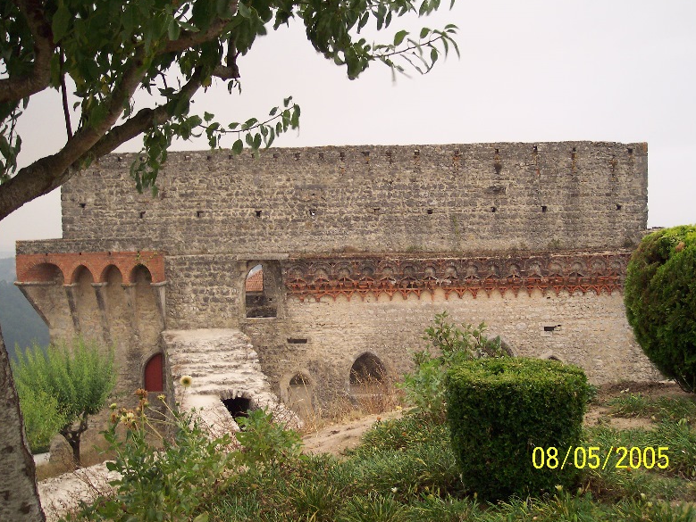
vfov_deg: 36.8
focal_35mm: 39
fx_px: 785
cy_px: 257
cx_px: 348
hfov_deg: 47.8
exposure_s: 1/30
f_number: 2.8
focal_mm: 8
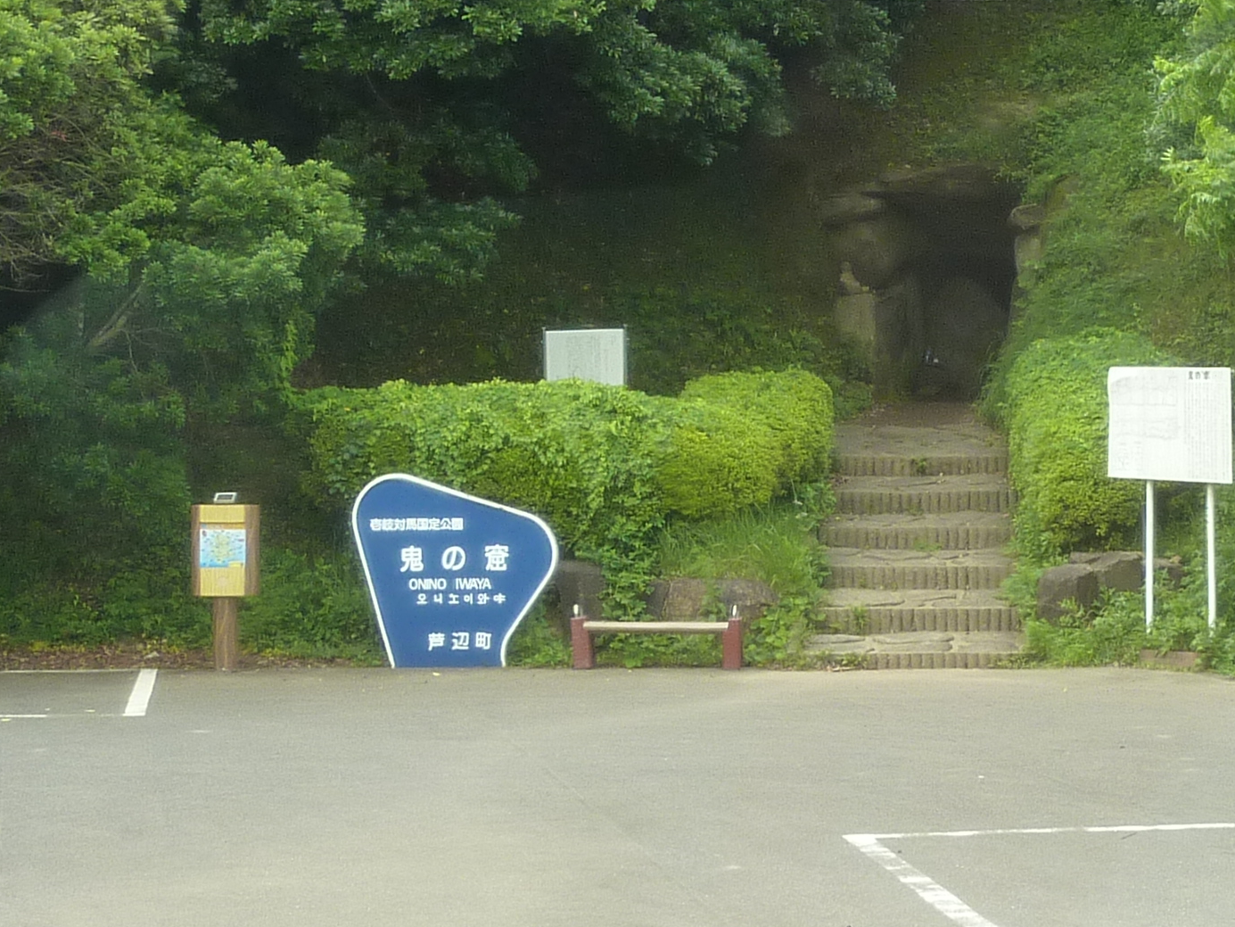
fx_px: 3746
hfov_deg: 18.6
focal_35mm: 105
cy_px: 386
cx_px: 886
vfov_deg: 14.1
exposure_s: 1/125
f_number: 4
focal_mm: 6.5
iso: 125
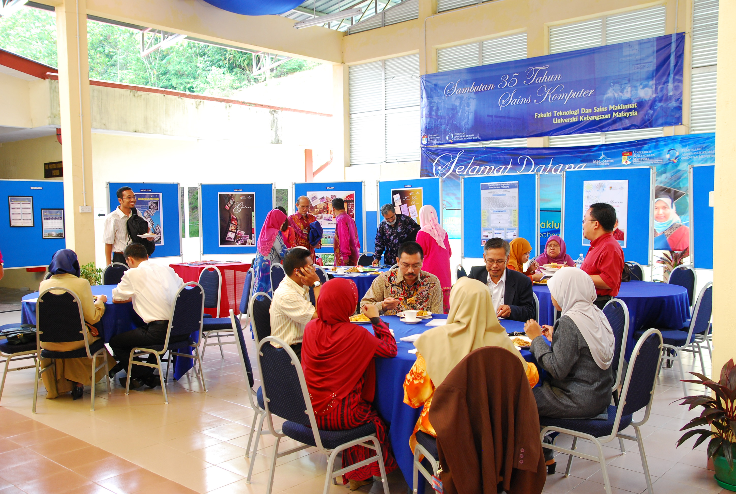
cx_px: 368
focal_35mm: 33
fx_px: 676
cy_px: 247
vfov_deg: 40.1
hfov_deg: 57.1
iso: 400
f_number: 4
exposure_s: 1/100
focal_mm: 22
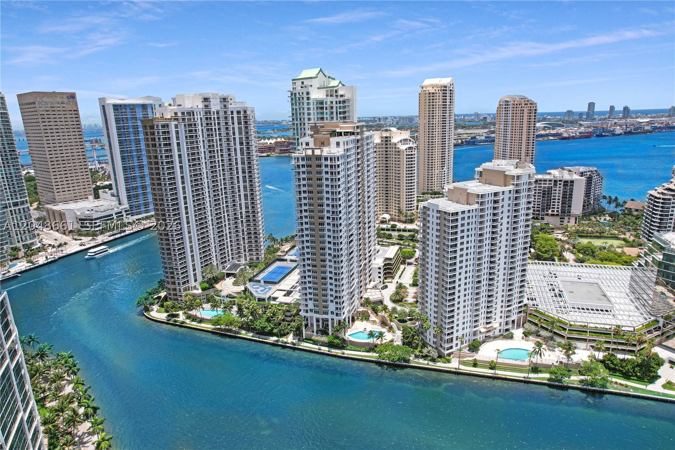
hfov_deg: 78.6
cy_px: 225
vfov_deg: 57.2
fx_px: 412
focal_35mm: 22
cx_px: 338
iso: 100
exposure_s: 1/640
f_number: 2.8
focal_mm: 8.38
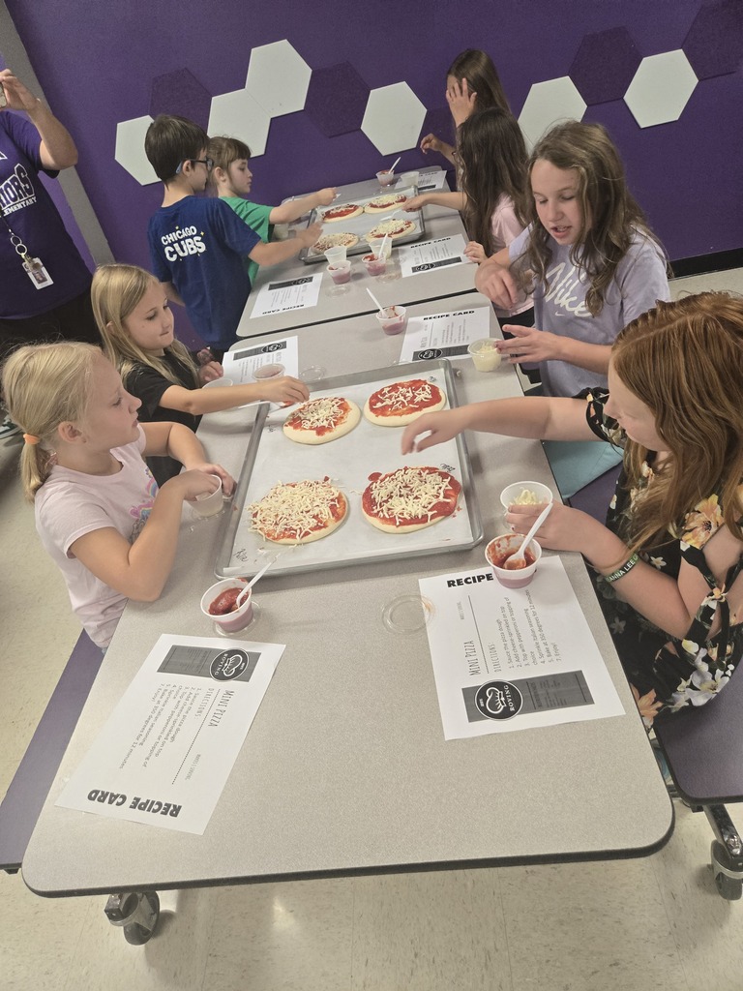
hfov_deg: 58.9
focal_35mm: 23
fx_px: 658
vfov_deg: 73.9
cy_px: 496
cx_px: 372
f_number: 1.8
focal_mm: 5.4
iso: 320
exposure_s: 1/120
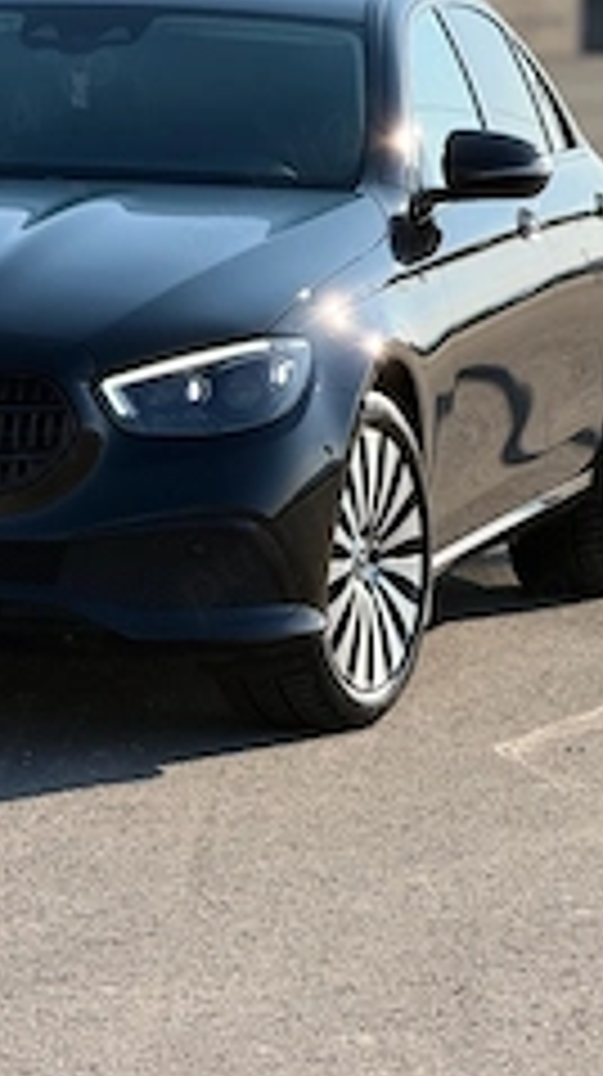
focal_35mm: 219
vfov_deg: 9.8
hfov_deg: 5.5
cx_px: 63
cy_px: 207
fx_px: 6241
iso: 64
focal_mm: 15.66
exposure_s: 1/1730
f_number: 2.8
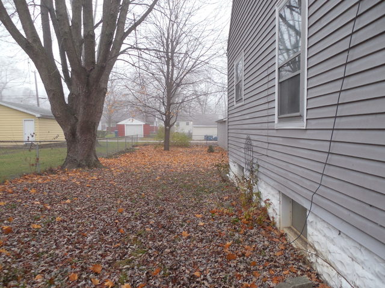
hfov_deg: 69.4
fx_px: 278
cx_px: 192
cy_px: 144
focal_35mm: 25
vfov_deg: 54.9
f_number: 3.3
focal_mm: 4.5
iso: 125
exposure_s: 1/30
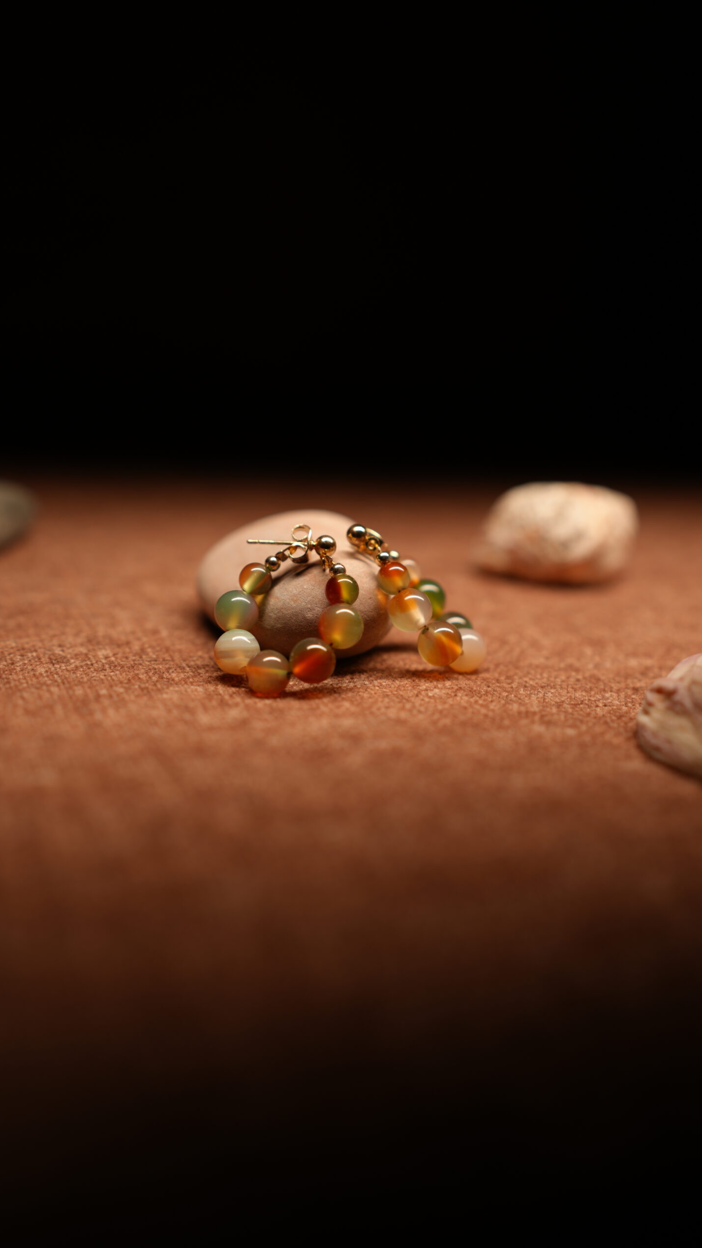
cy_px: 619
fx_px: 1224
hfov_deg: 32.0
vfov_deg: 54.0
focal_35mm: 37
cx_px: 368
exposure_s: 1/100
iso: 100
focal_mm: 35
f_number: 2.5
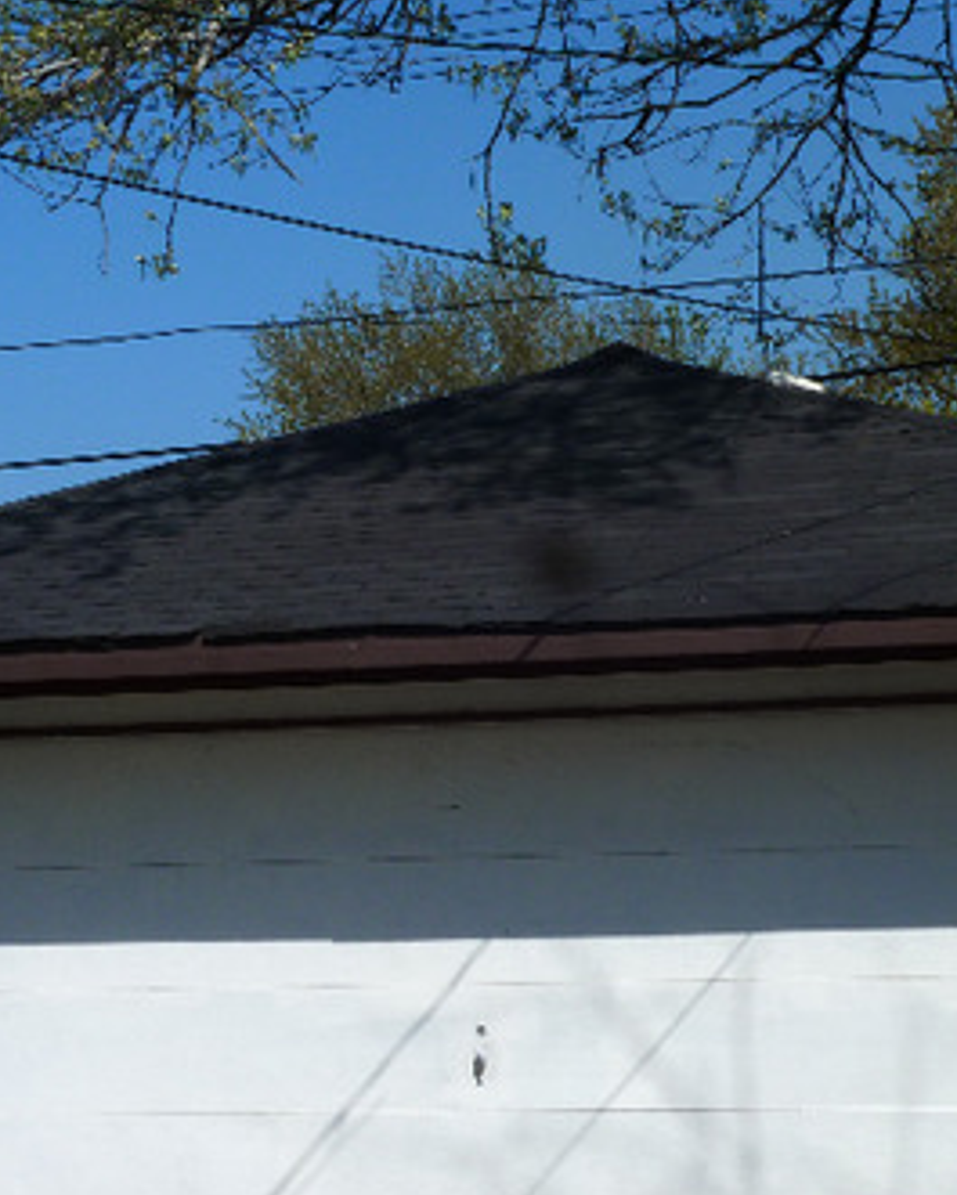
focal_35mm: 98
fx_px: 3468
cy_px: 809
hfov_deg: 15.7
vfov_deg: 19.5
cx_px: 390
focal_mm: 9.4
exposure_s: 1/500
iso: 100
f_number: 5.6
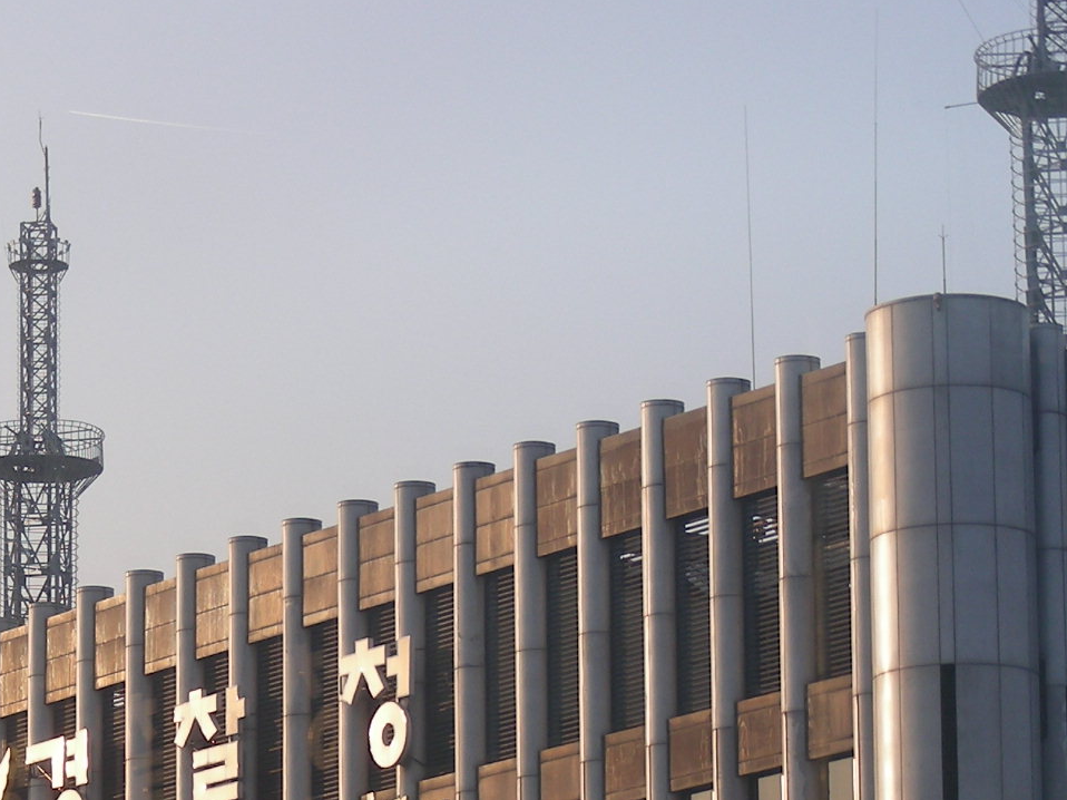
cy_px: 771
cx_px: 7
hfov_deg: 10.5
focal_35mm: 186
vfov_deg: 7.9
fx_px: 5732
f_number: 3.5
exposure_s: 1/72.6
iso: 50
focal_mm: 14.6
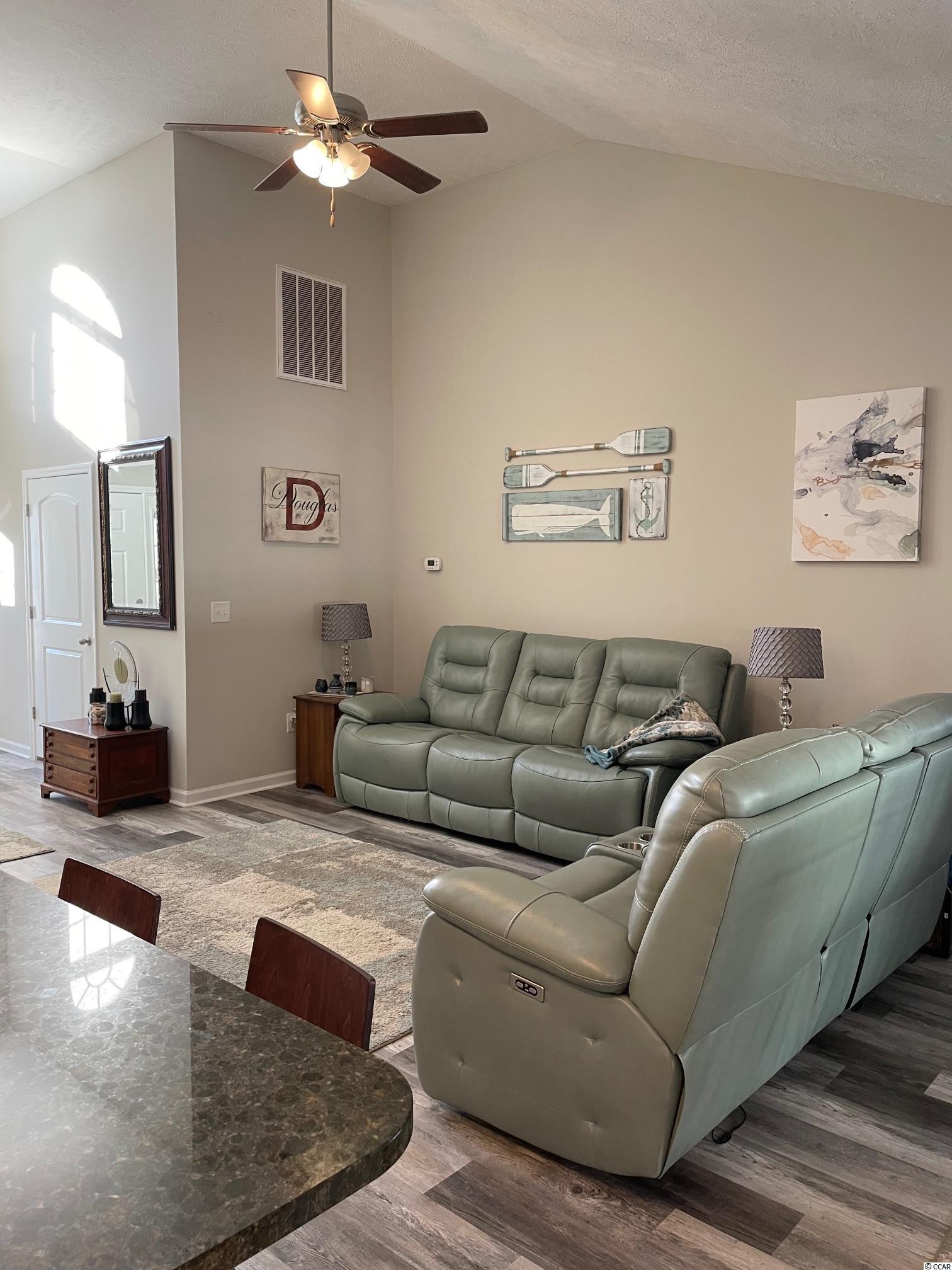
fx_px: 953
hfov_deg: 53.1
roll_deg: +0.3
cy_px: 635
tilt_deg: -4.3
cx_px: 476
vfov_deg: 67.3
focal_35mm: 26
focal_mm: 4.2
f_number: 1.6
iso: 80
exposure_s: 1/60
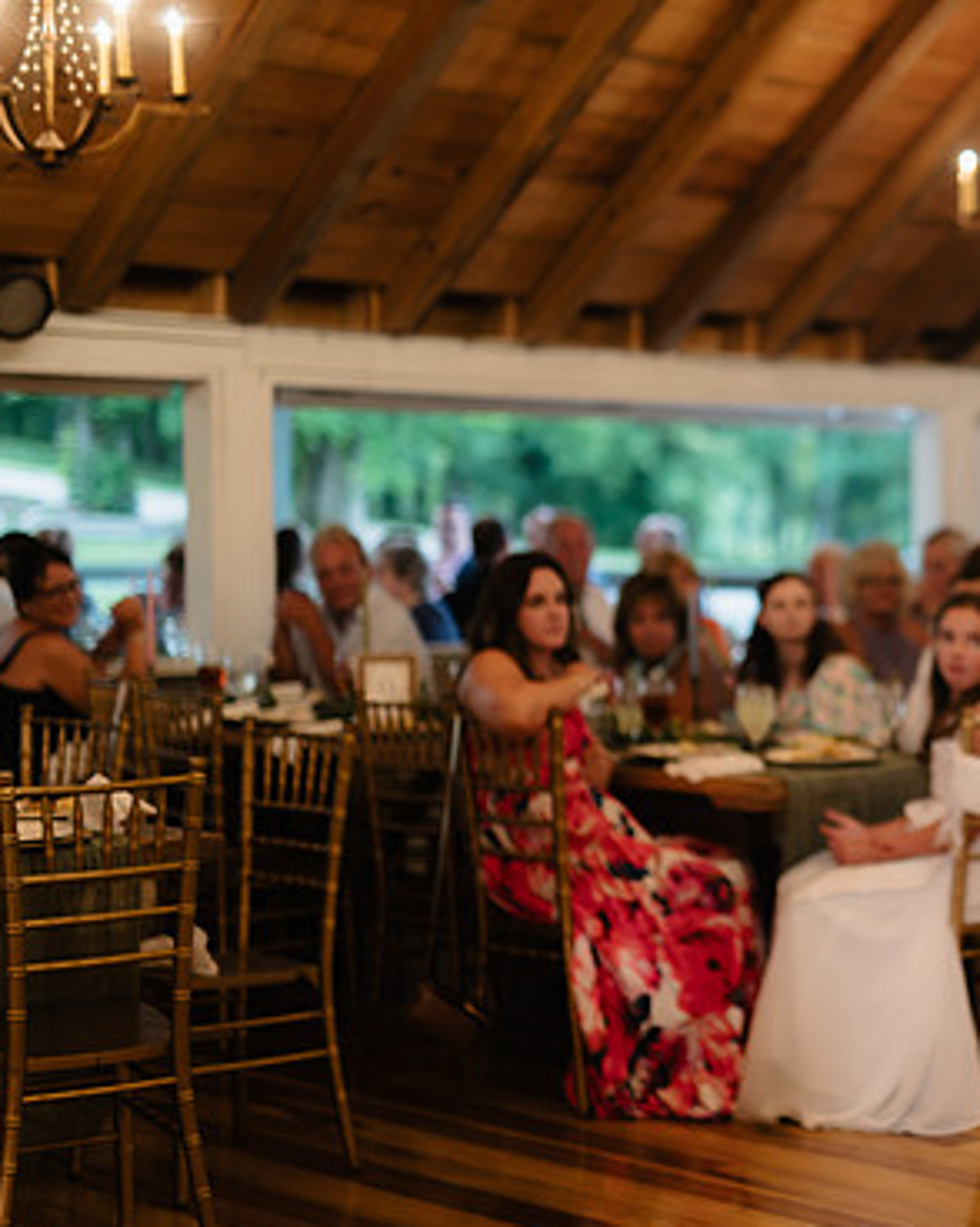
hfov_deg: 20.2
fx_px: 2685
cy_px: 607
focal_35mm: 74
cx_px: 920
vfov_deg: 25.7
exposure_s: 1/200
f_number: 1.8
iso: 800
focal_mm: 50
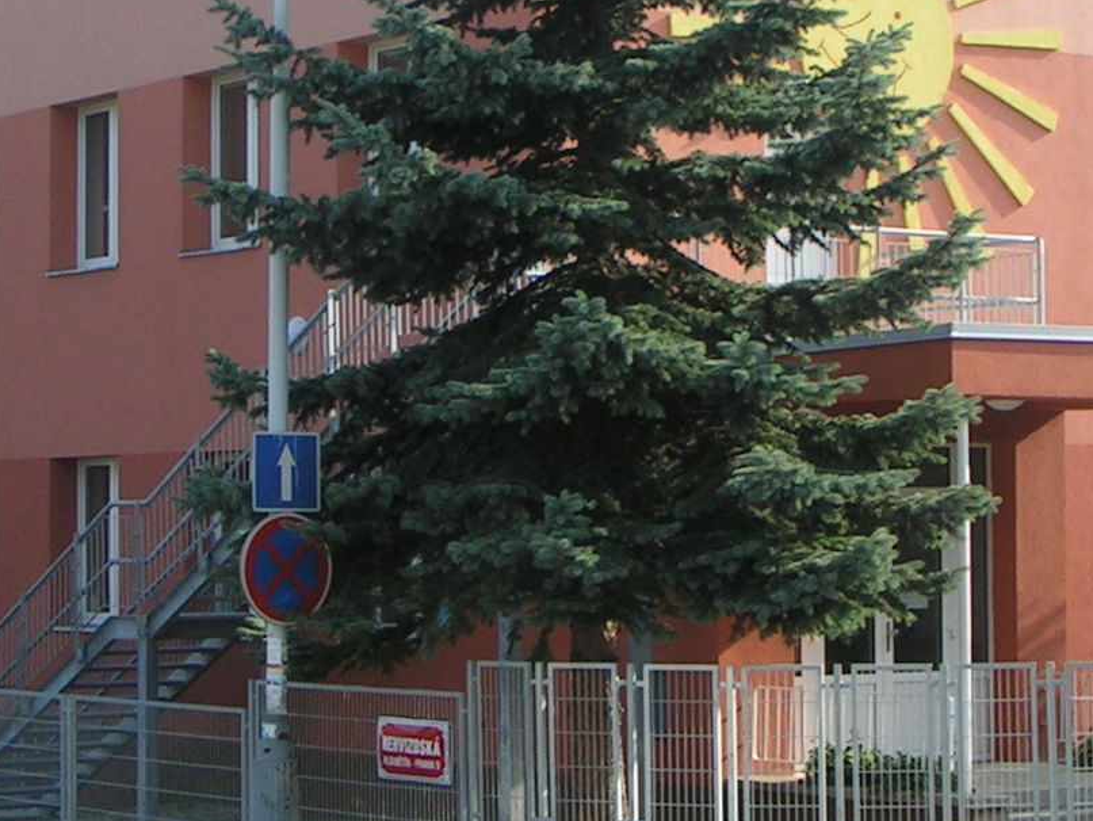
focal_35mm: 107
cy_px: 270
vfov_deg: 13.8
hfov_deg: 18.3
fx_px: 3380
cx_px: 405
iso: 50
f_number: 5.6
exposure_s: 1/125
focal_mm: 6.9
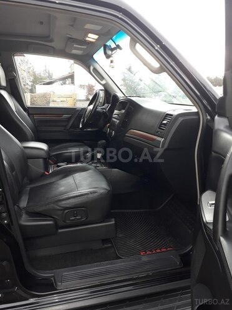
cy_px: 155
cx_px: 116
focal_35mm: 27
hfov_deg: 51.4
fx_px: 241
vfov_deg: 65.3
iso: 64
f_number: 1.9
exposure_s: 1/33
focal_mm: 3.6
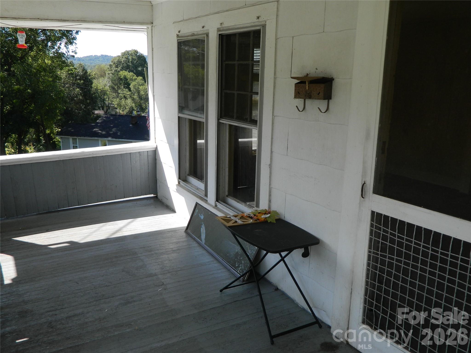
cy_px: 176
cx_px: 236
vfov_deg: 45.4
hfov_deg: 58.4
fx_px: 422
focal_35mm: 31
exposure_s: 1/400
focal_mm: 5.6
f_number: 3.2
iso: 80
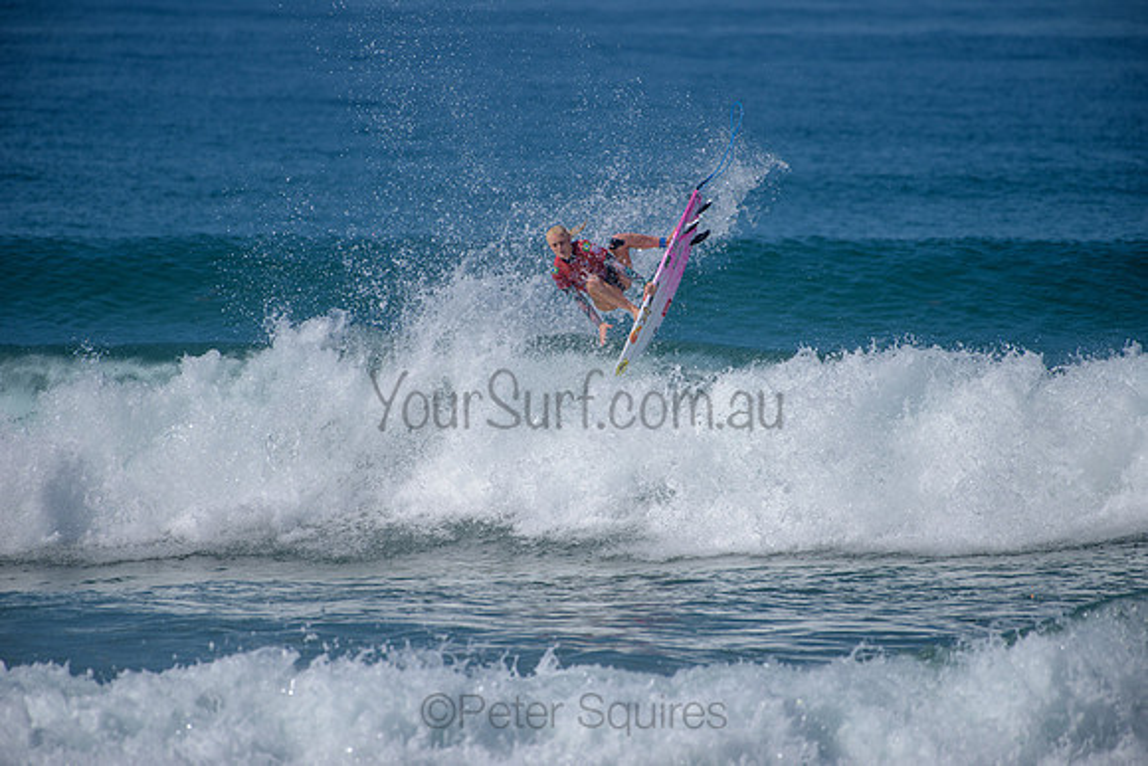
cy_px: 383
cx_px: 574
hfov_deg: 4.1
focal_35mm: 500
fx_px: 15947
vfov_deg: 2.8
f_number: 5.6
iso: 140
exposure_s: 1/2000
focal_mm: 500
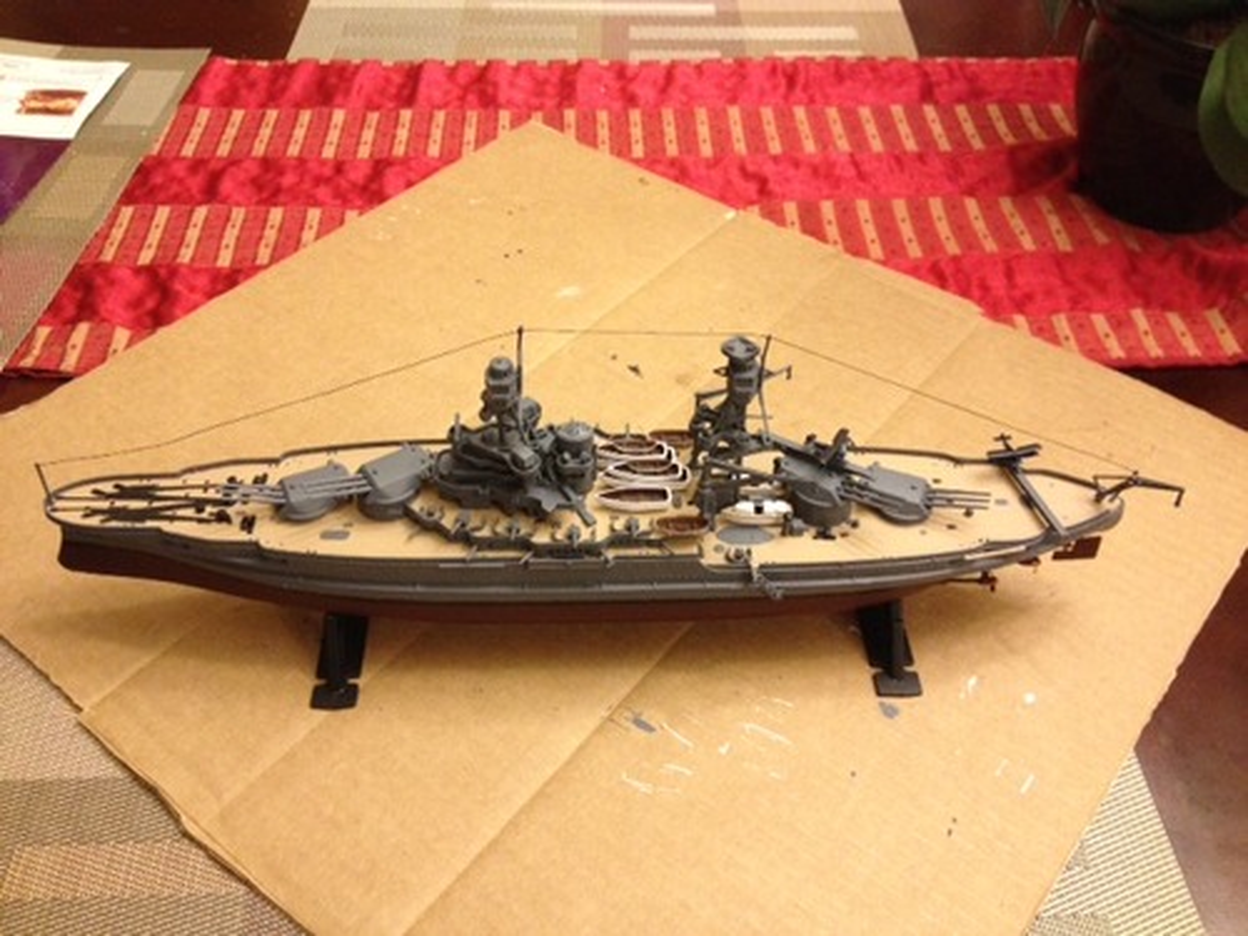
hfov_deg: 52.6
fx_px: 1262
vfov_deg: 40.7
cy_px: 468
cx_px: 624
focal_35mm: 35
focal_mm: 4.28
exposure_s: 1/20
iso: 320
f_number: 2.4
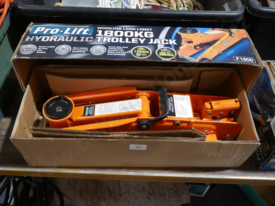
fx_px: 254
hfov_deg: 56.8
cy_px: 103
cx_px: 138
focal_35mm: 32
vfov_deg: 44.2
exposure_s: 1/60
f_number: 3.6
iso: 400
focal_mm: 16
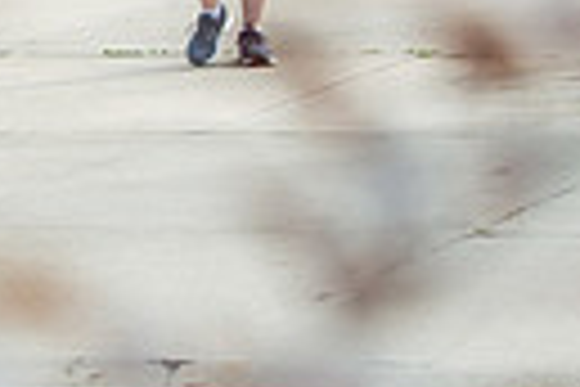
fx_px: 6170
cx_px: -315
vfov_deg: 3.6
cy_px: -191
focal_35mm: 383
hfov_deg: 5.3
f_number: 3.2
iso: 100
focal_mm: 85
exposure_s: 1/320
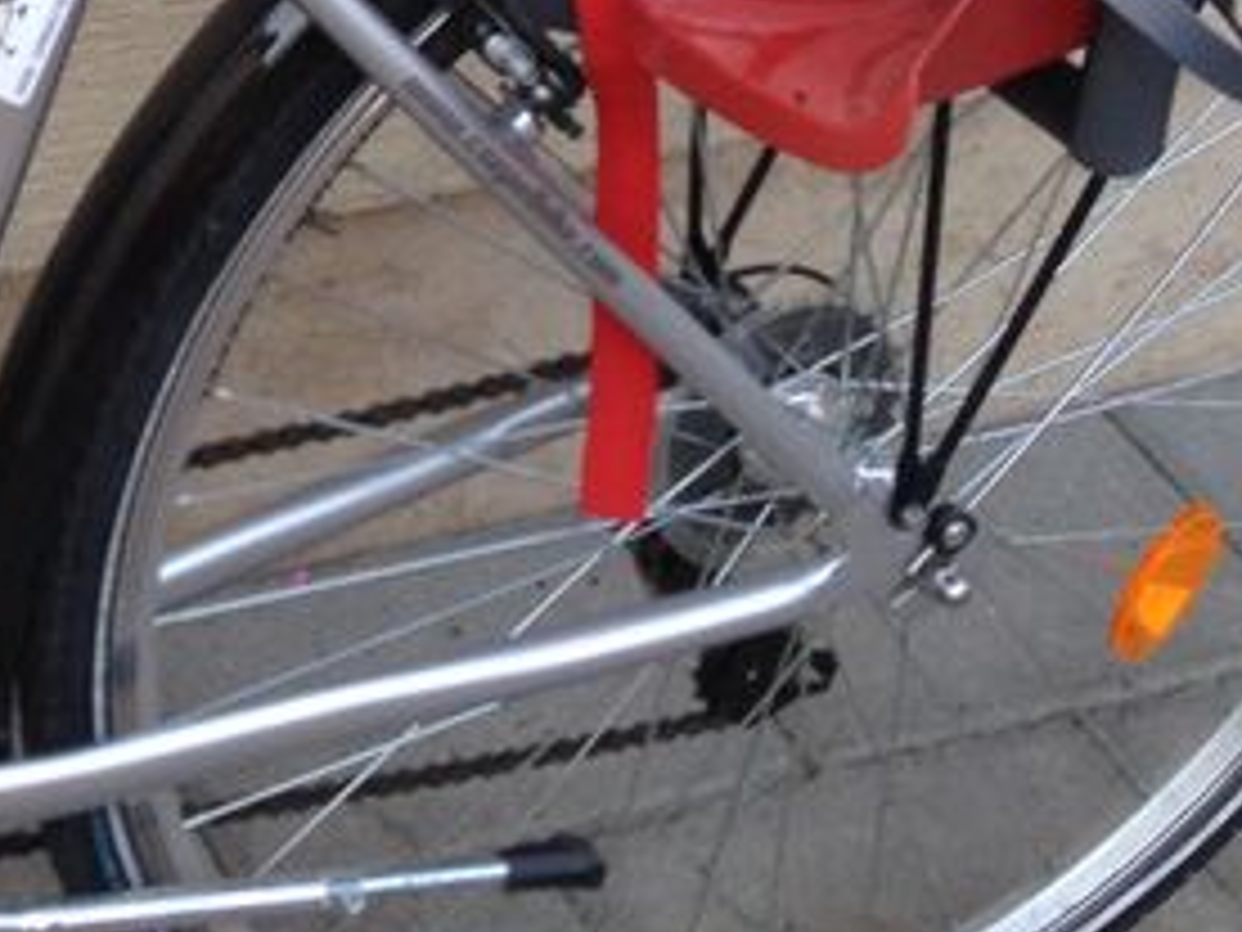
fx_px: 4557
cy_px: -459
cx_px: -104
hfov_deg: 15.1
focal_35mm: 127
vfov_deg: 11.2
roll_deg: -3.5
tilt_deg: -26.8
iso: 50
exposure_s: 1/40
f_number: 2.4
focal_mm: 4.28
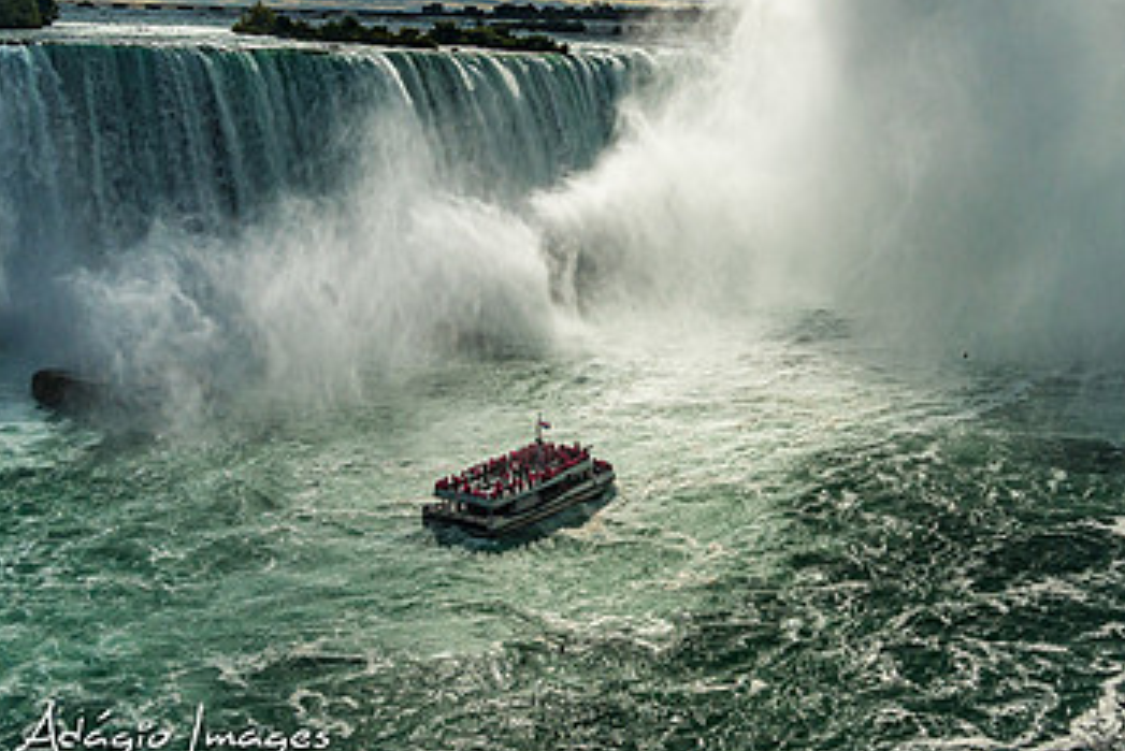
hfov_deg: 41.4
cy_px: 337
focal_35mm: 47
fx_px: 1469
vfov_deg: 28.7
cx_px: 741
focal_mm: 18
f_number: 5.6
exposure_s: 1/4000
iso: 400
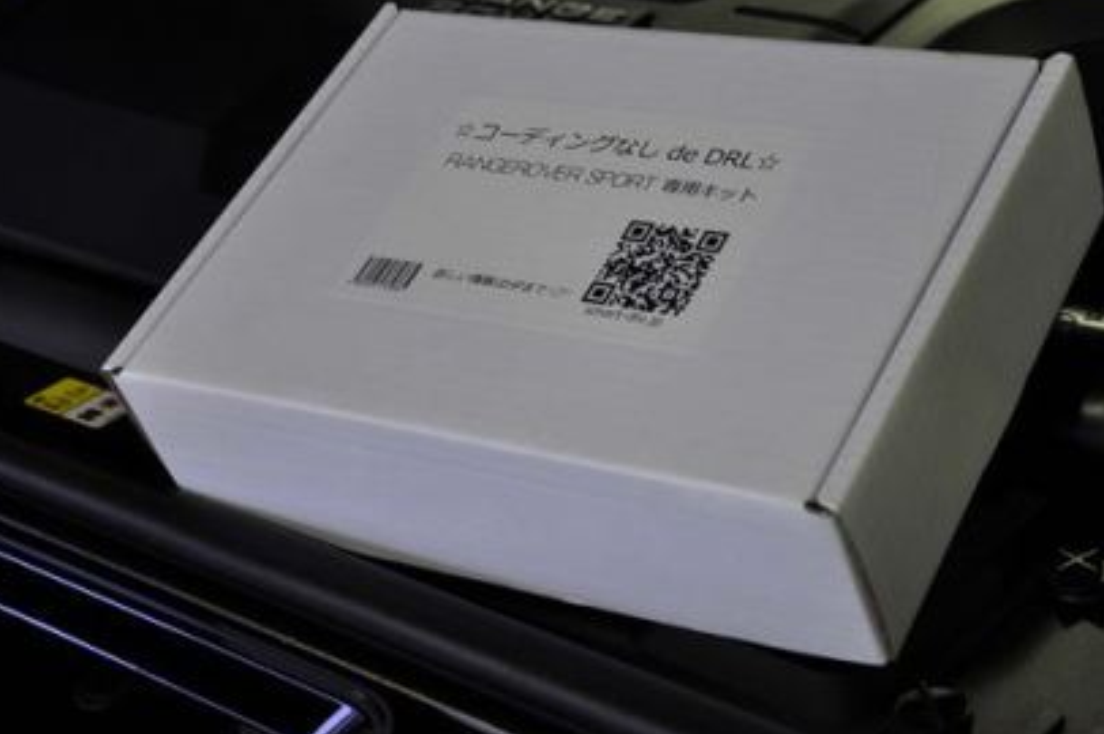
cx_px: 647
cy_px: 243
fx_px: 2320
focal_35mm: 76
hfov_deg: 26.7
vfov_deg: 17.9
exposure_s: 1/15
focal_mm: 35
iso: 450
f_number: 4.5
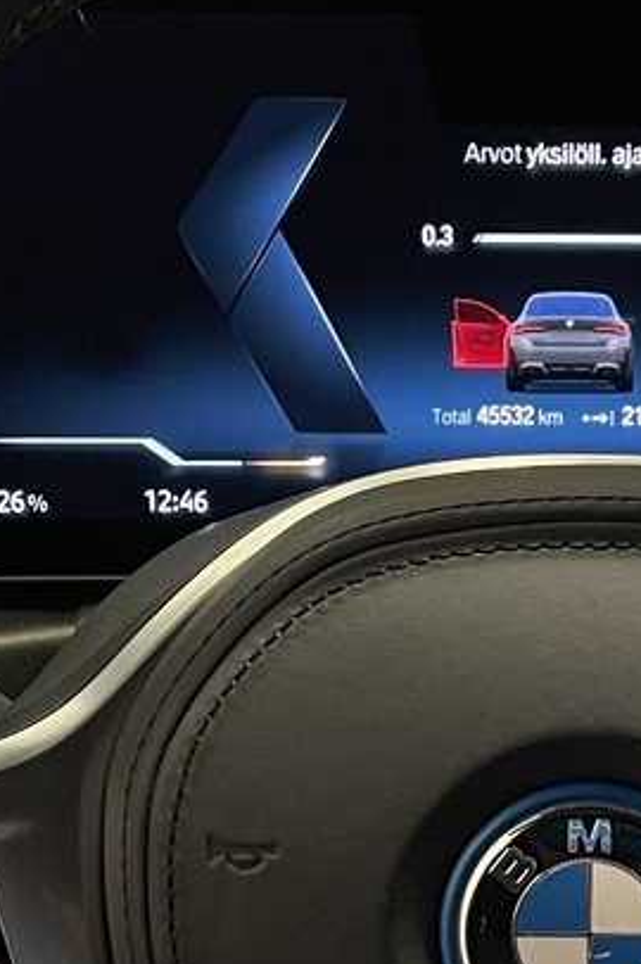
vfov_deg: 21.0
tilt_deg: -29.2
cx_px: 632
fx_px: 2568
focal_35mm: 96
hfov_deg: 14.0
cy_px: 798
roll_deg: +0.0
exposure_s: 1/41
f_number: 1.6
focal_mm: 4.2
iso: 500
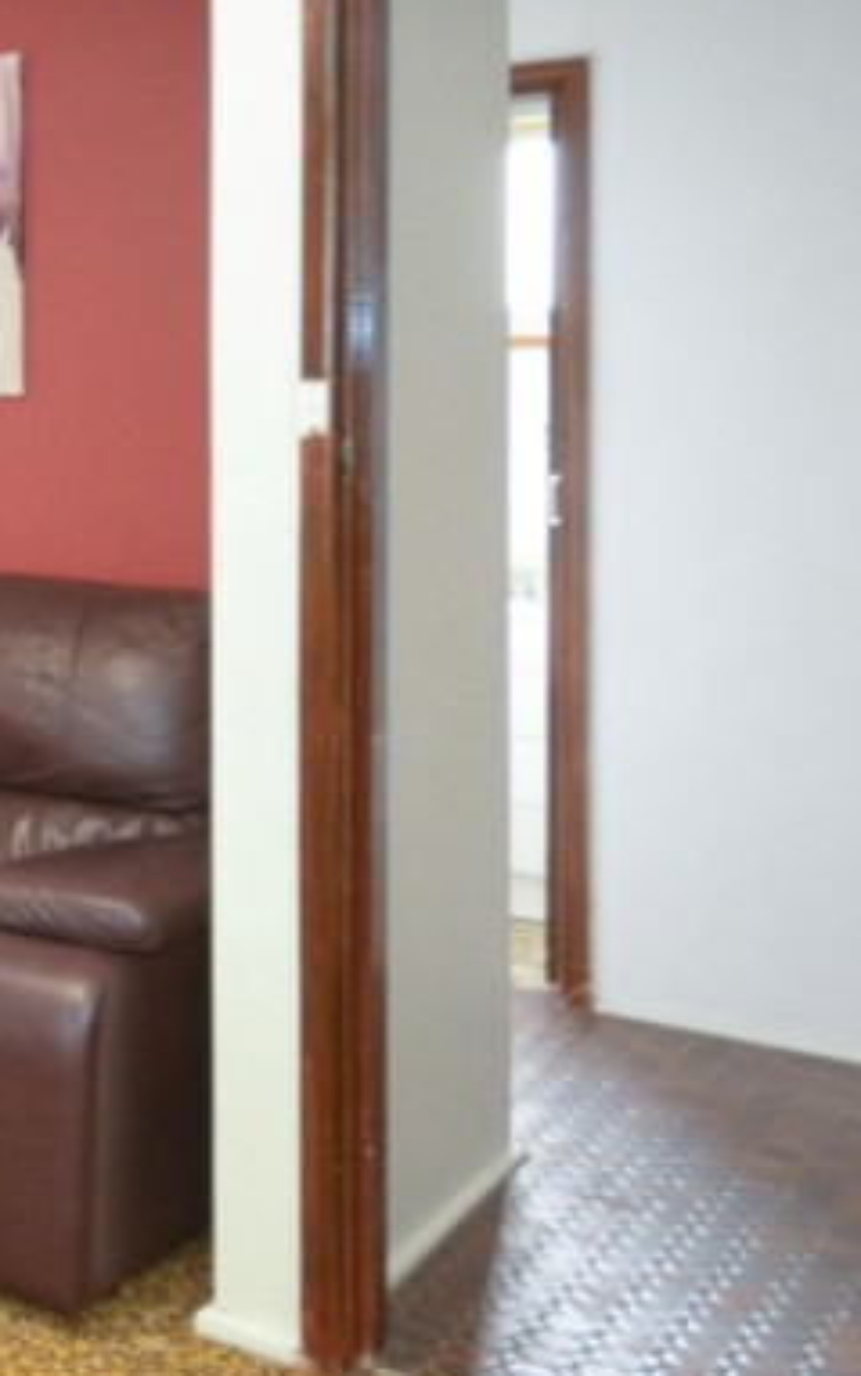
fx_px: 1538
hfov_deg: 19.6
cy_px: 874
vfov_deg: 47.7
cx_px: -811
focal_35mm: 41
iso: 220
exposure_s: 1/60
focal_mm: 10
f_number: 4
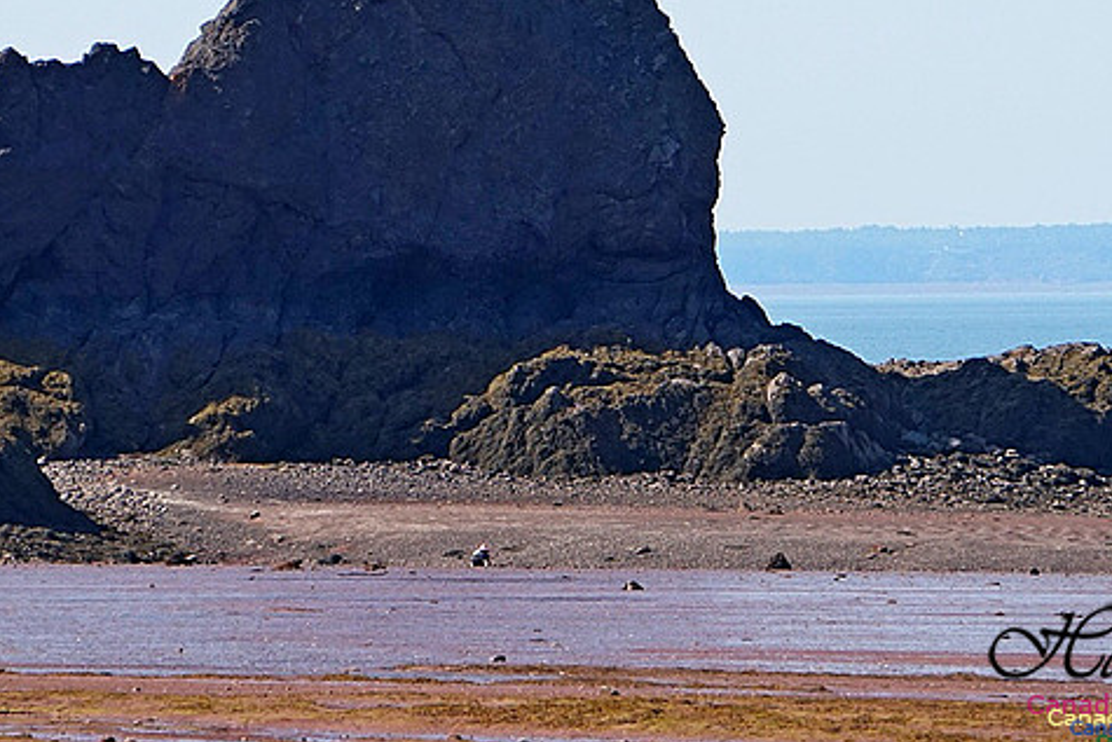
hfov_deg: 3.9
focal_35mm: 531
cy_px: 154
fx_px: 16406
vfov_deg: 2.6
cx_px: 480
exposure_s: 1/1600
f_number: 8
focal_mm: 210
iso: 800
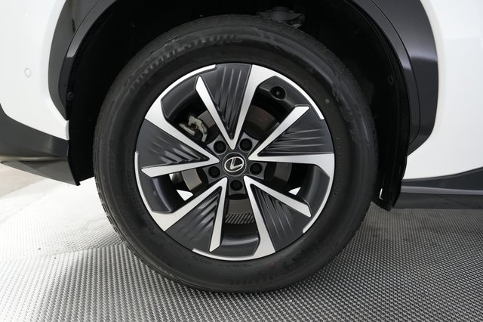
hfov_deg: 73.8
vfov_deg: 53.1
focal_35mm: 24
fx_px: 322
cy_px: 161
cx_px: 242
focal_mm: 24
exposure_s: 1/160
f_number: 2.8
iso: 4000
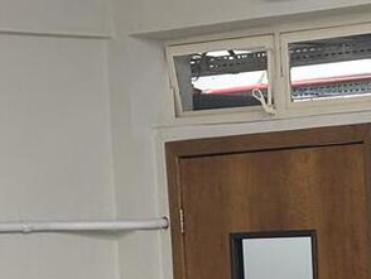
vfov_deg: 6.8
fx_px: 2274
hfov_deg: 9.1
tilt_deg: -6.4
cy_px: 519
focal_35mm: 212
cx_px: 522
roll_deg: +2.2
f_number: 1.6
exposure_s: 1/40
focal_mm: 5.96
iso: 100
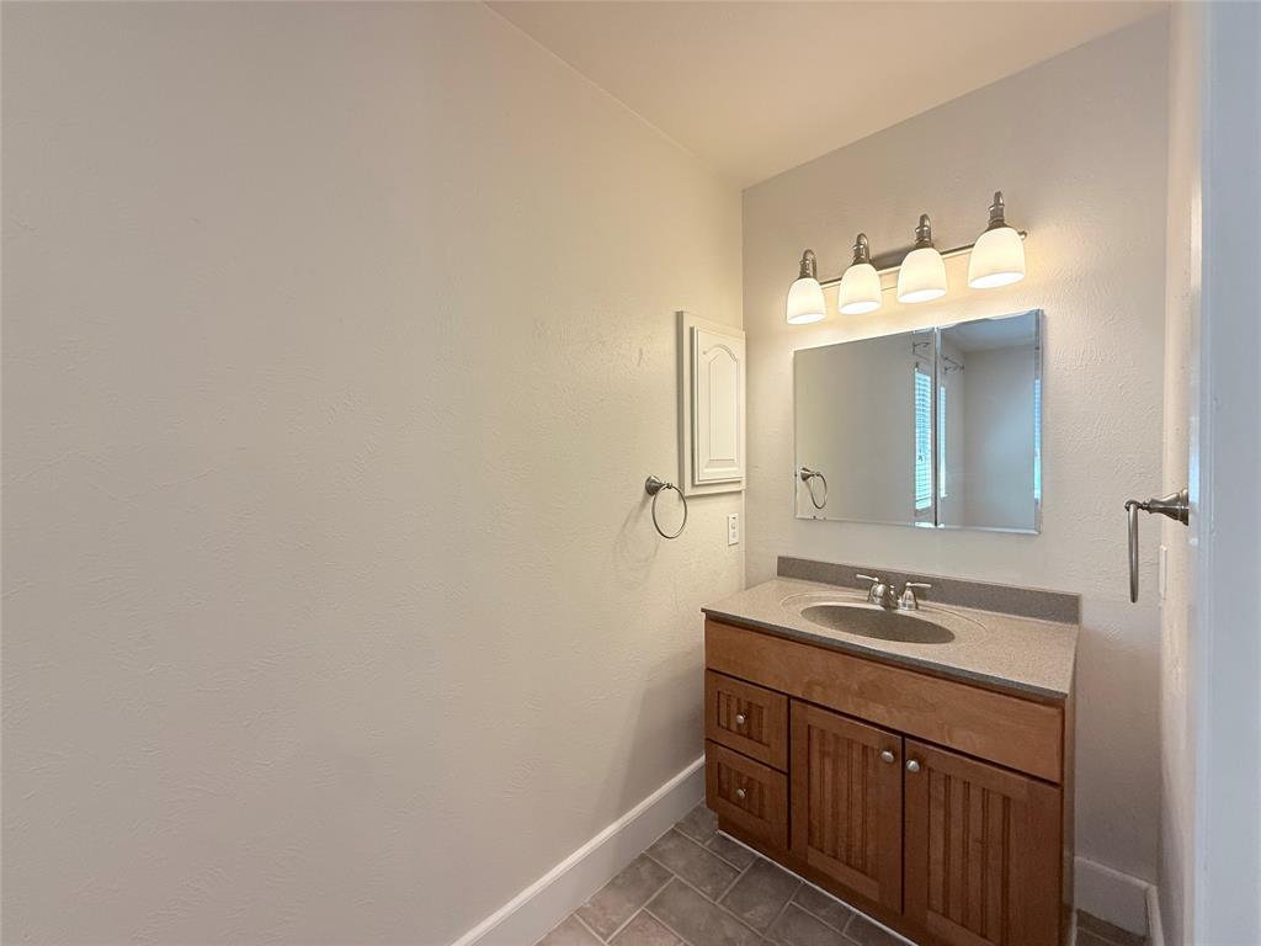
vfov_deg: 85.7
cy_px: 473
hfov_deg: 102.1
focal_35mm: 14
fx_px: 510
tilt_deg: -1.3
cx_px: 630
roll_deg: +0.6
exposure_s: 1/120
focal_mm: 2.22
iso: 160
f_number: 2.2
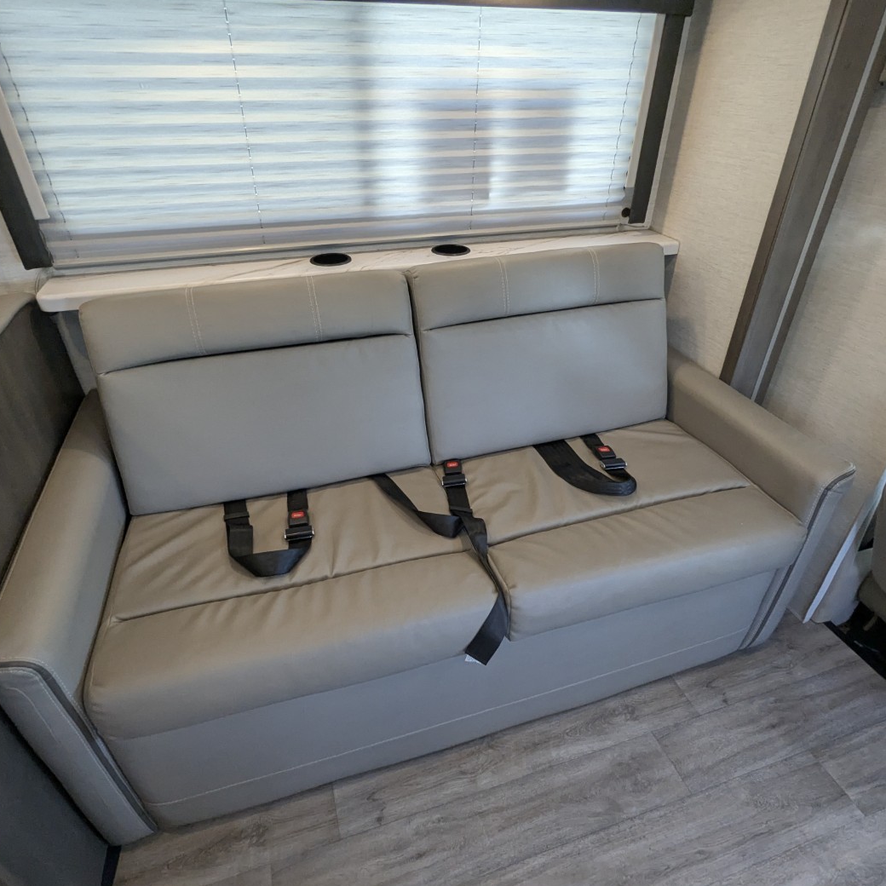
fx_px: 550
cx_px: 445
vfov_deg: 77.7
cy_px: 446
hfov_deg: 77.7
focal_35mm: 19
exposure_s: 1/198
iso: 167
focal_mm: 2.35
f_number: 2.2
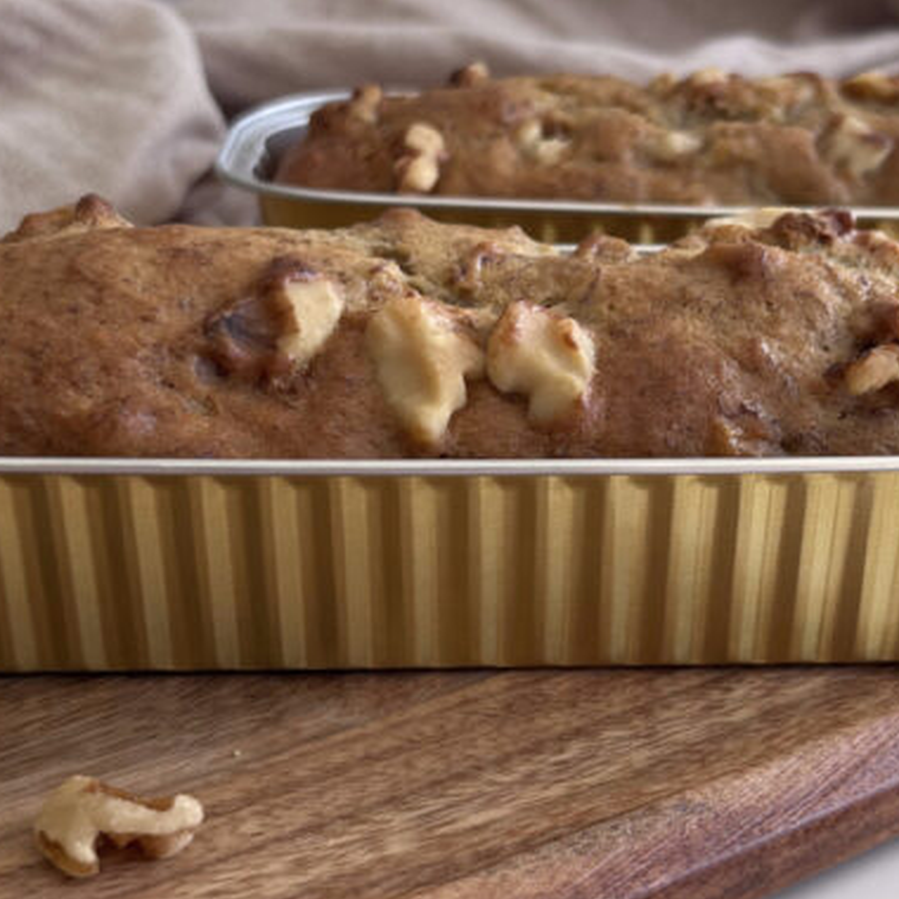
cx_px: 591
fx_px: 1822
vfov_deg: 27.7
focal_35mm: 62
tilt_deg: -24.4
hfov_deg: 27.6
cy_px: 490
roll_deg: +1.1
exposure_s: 1/261
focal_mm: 5.1
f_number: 1.6
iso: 40
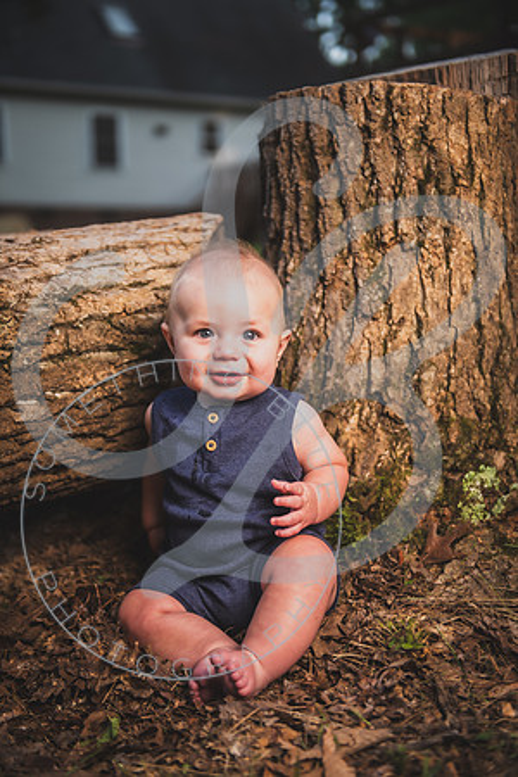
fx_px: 1122
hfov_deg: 26.0
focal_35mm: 52
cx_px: 259
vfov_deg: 38.2
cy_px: 388
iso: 100
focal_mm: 52
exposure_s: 1/200
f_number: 2.8
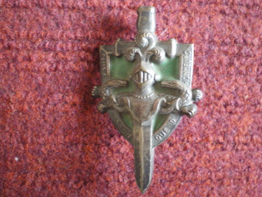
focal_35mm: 38
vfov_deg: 37.7
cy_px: 98
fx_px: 288
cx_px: 131
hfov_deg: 49.0
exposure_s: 1/4
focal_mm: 6.3
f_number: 3.1
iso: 400
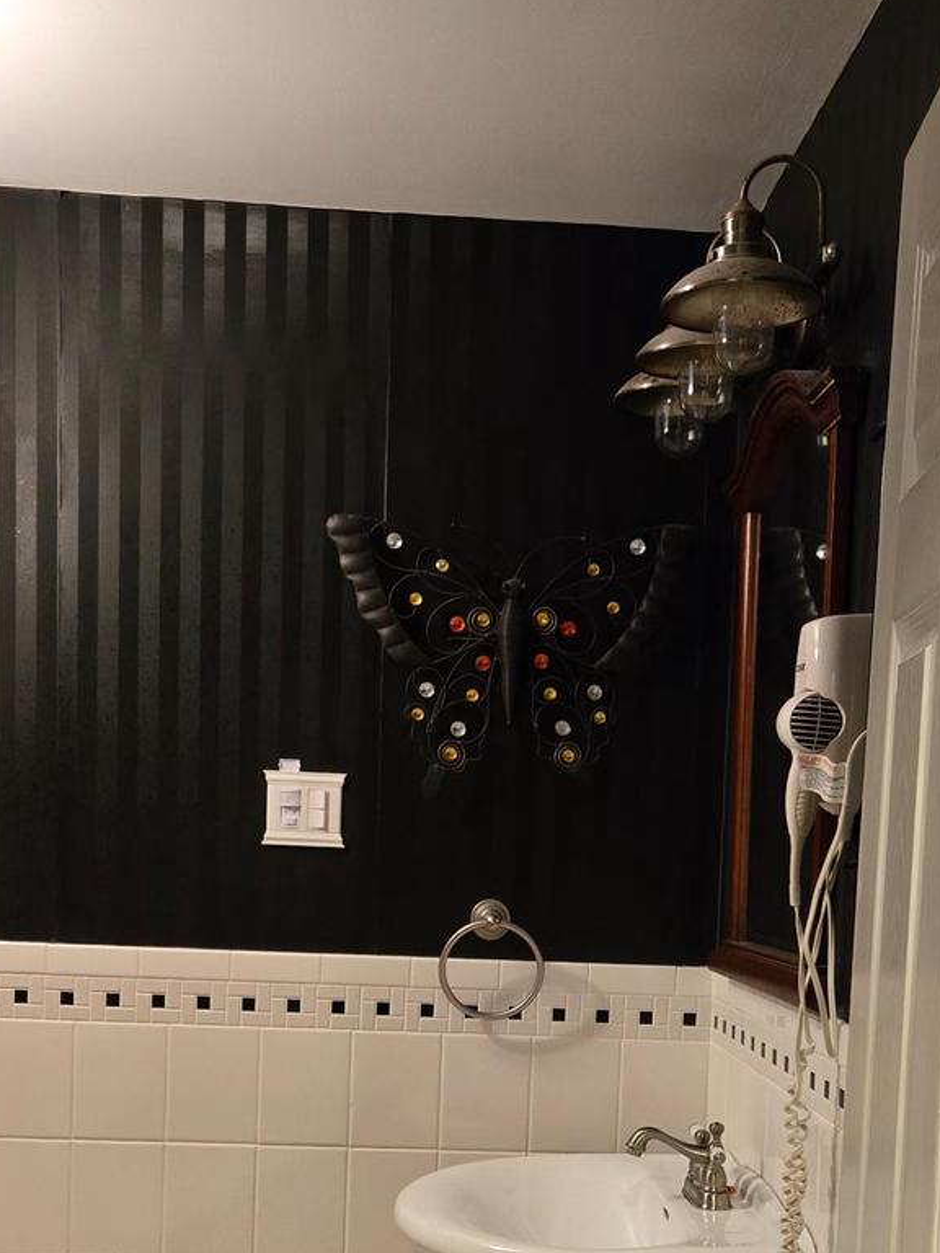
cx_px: 529
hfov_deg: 31.5
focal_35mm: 46
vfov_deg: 39.7
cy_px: 995
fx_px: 1666
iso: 640
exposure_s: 1/60
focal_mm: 5.4
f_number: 1.8
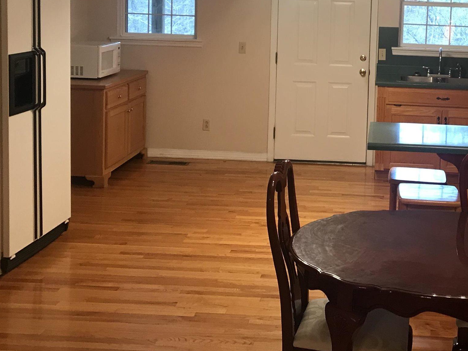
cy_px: 40
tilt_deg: -1.3
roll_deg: -1.7
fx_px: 757
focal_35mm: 56
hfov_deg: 33.5
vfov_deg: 25.4
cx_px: 367
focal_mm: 3.99
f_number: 1.8
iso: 40
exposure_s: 1/24
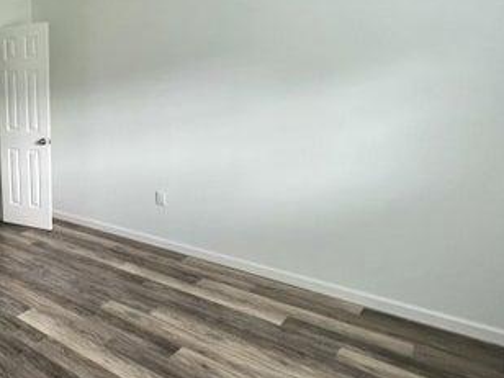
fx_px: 393
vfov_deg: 51.3
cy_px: 175
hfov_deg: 56.4
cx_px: 51
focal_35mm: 27
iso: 200
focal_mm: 1.57
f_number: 1.8
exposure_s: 1/99
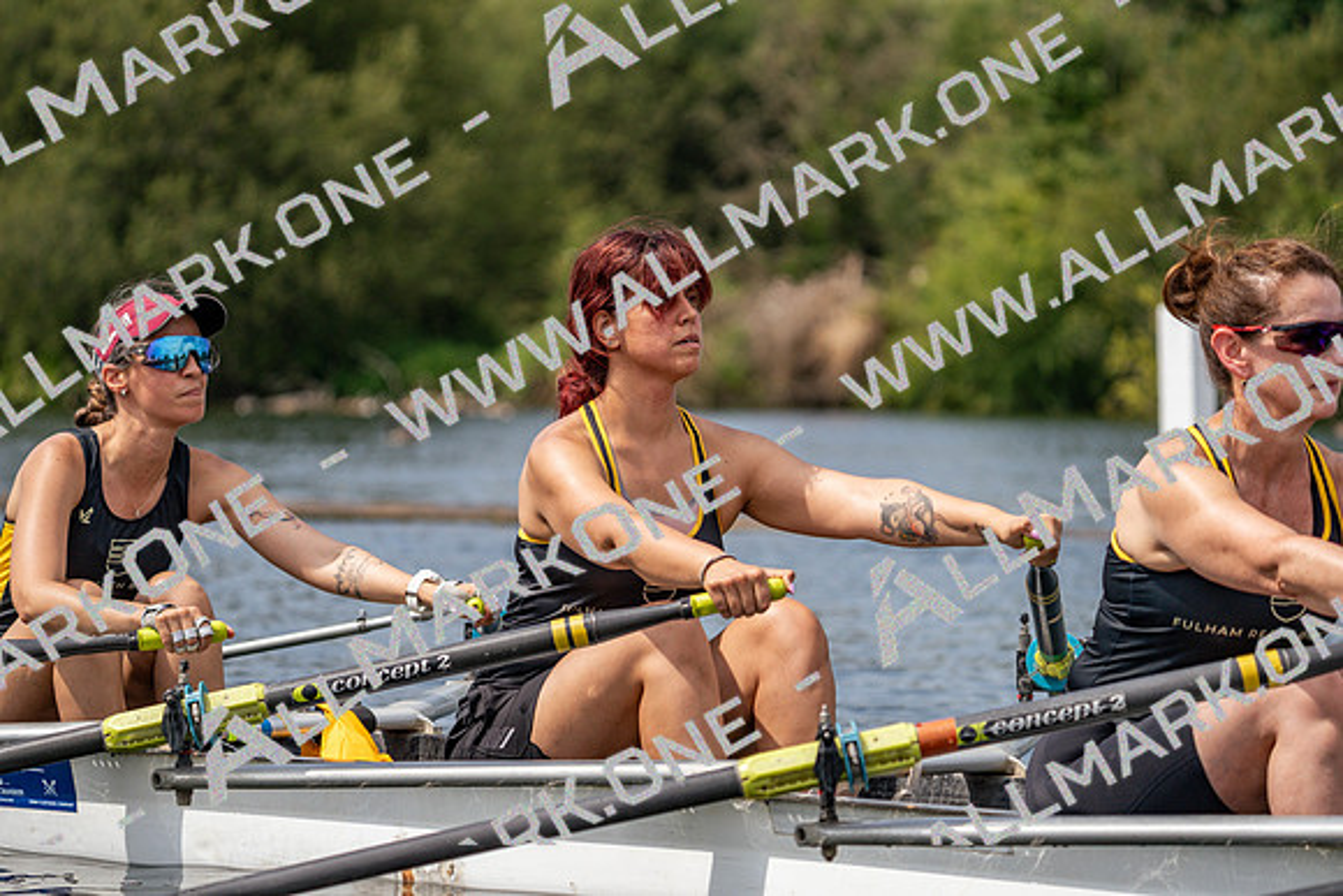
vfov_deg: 6.9
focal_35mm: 200
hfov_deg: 10.3
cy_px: 448
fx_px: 7463
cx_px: 672
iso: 250
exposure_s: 1/1600
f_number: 5.6
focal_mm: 200
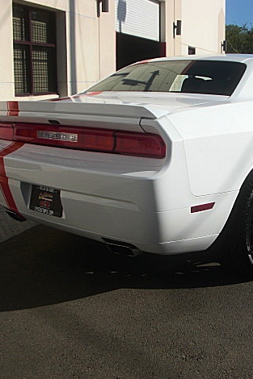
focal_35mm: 51
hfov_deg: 26.1
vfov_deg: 38.9
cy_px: 192
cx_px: 191
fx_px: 538
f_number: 7.9
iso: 50
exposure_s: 1/200
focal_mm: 6.3
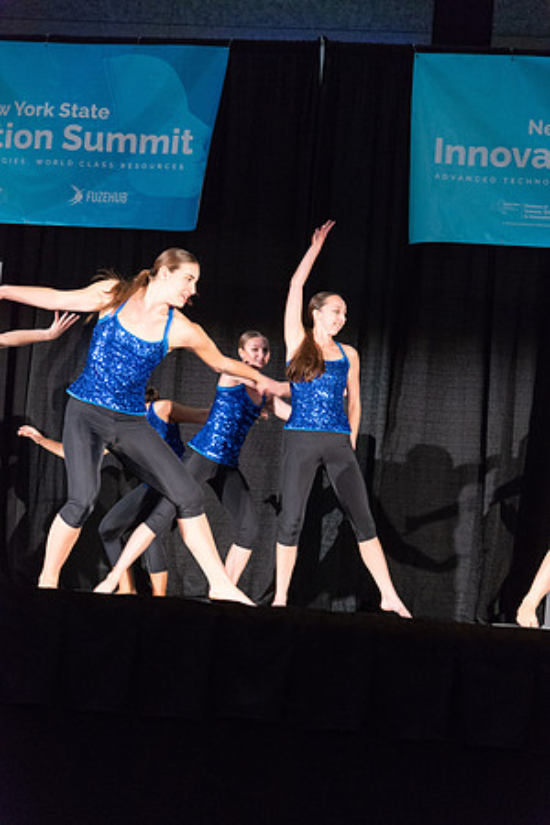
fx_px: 1948
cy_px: 412
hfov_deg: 16.1
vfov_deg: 23.9
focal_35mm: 85
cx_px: 275
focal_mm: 85
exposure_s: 1/200
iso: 4000
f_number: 4.5
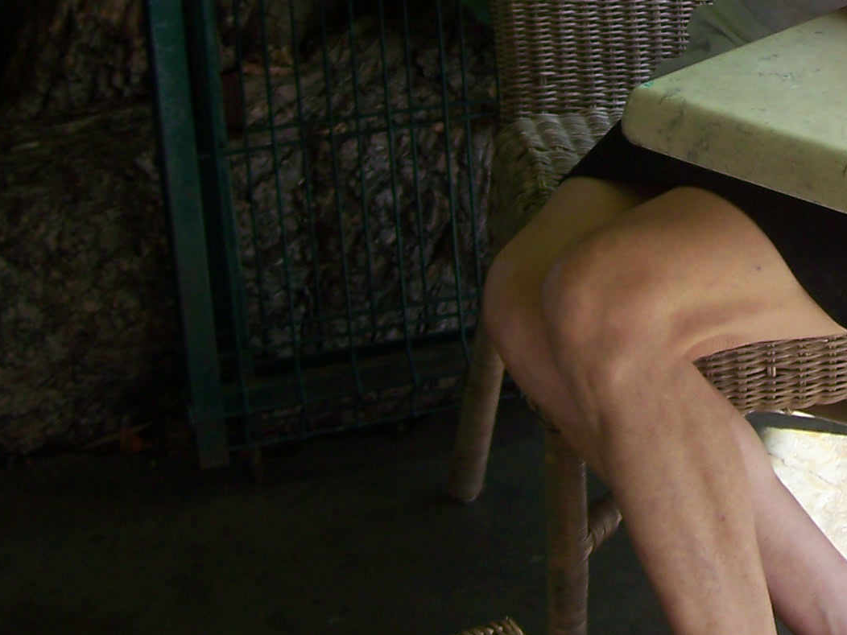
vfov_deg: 12.9
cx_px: 835
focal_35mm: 111
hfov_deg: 17.3
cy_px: -180
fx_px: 2716
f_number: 2.8
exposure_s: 1/217
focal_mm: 6.3
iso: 57
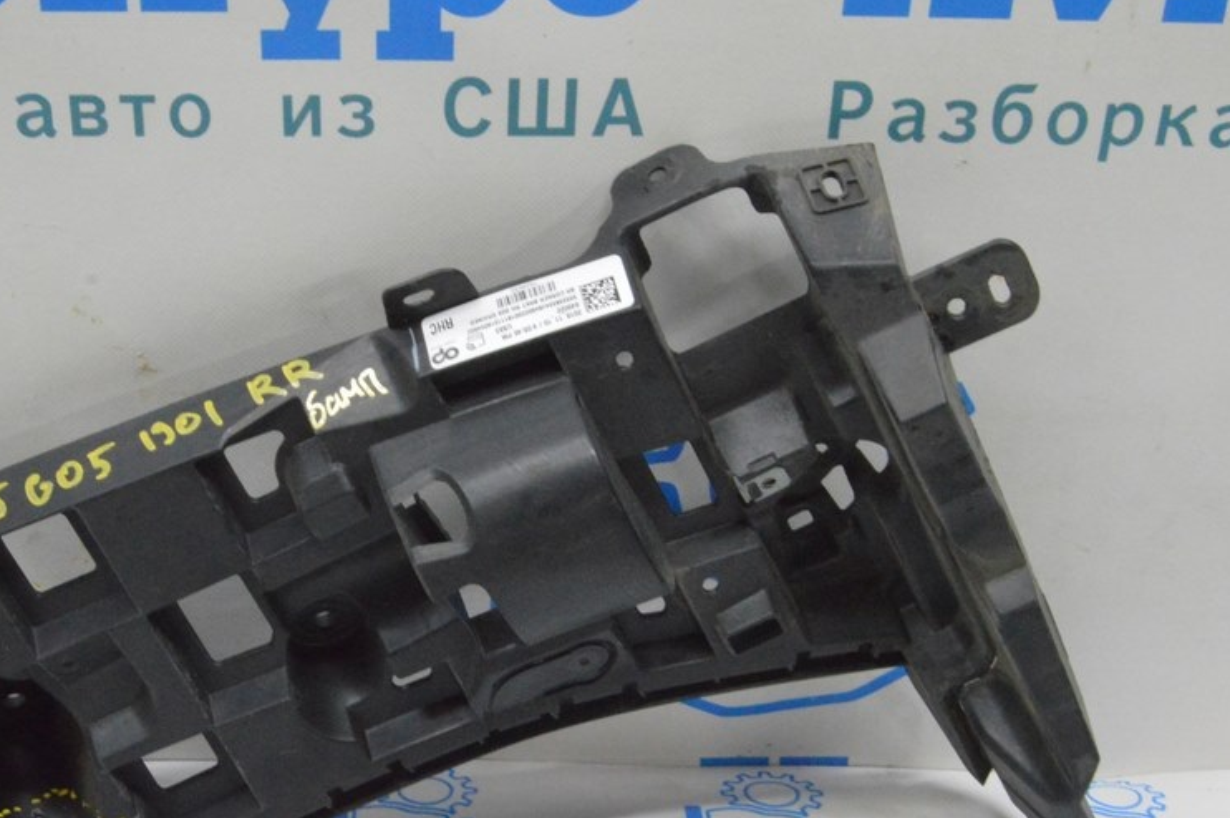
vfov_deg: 23.3
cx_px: 476
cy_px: 484
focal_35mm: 58
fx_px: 1979
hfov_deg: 34.4
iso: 6400
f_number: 20
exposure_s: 1/20
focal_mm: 28
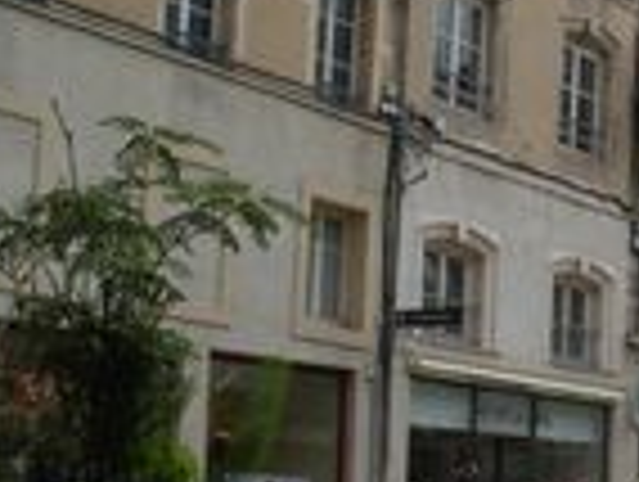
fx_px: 1794
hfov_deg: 18.5
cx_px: 873
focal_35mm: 97
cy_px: 435
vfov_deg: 15.1
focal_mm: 4.7
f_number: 5.6
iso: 64
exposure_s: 1/220
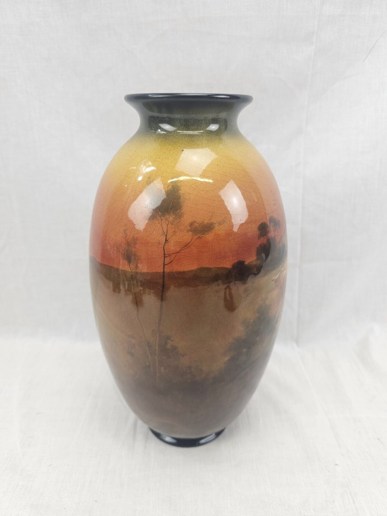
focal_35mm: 23
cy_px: 258
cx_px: 194
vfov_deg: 73.9
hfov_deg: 58.9
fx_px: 343
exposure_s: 1/100
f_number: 1.7
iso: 64
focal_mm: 6.3
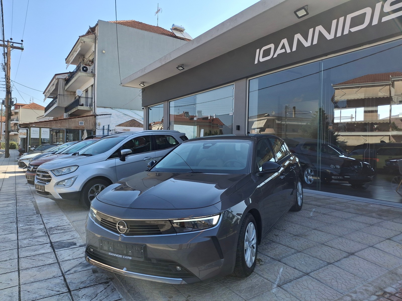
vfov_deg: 54.9
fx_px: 290
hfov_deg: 69.4
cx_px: 201
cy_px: 150
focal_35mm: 25
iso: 32
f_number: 1.8
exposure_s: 1/1597
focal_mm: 4.69
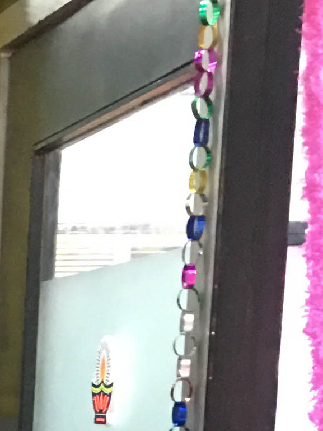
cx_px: -489
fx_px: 1891
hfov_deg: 8.7
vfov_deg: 12.0
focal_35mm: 152
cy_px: 753
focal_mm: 4.15
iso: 100
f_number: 2.2
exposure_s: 1/8
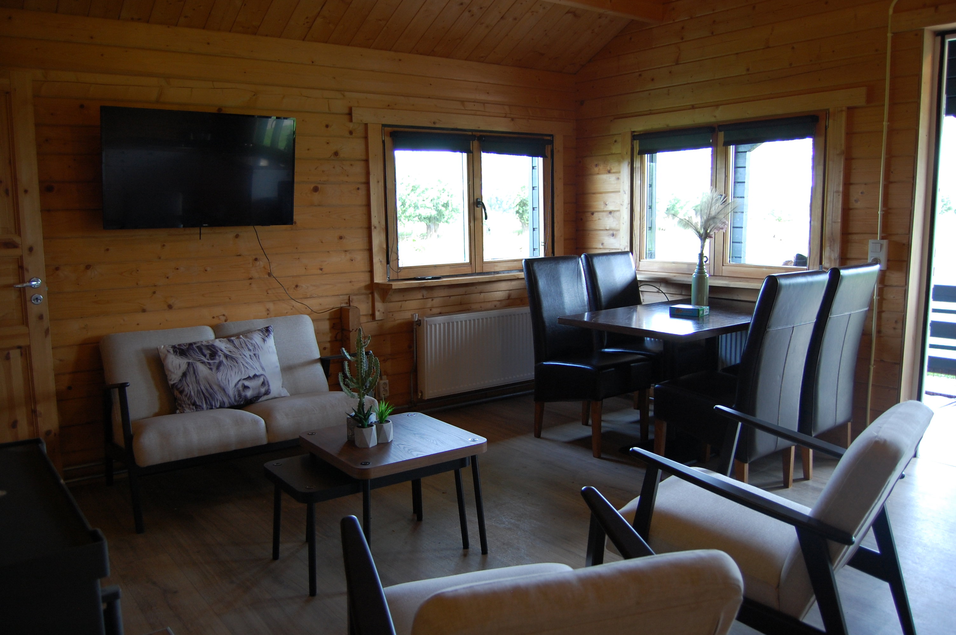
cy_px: 318
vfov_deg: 45.6
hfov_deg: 64.6
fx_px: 756
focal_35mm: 28
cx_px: 478
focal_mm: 19
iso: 400
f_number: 3.5
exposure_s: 1/40
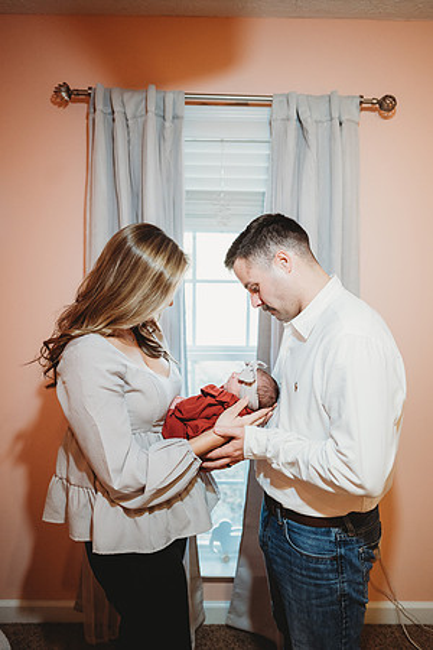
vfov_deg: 73.7
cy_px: 325
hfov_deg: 53.1
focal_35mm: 24
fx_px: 433
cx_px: 216
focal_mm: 24
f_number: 1.8
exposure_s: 1/160
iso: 1600
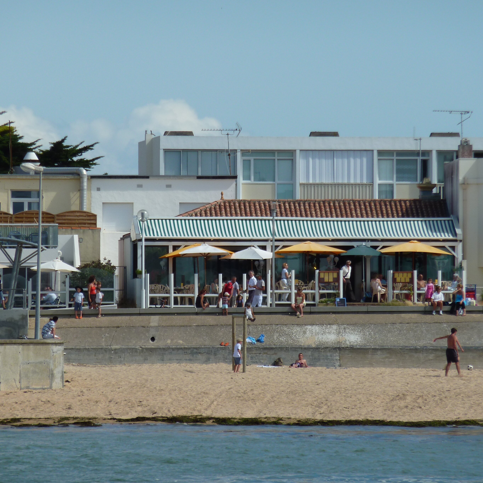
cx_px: 224
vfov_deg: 4.9
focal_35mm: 354
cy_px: 241
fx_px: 5588
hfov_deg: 4.9
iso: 80
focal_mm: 49.2
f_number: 5.6
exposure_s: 1/640
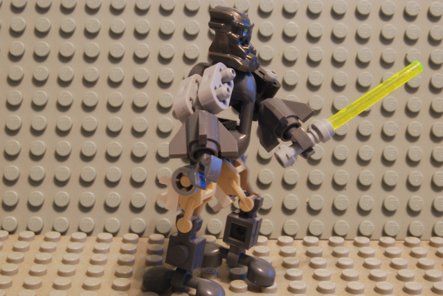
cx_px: 222
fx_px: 850
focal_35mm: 69
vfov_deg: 19.8
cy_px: 148
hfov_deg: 29.2
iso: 100
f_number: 36
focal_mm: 46
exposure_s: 30
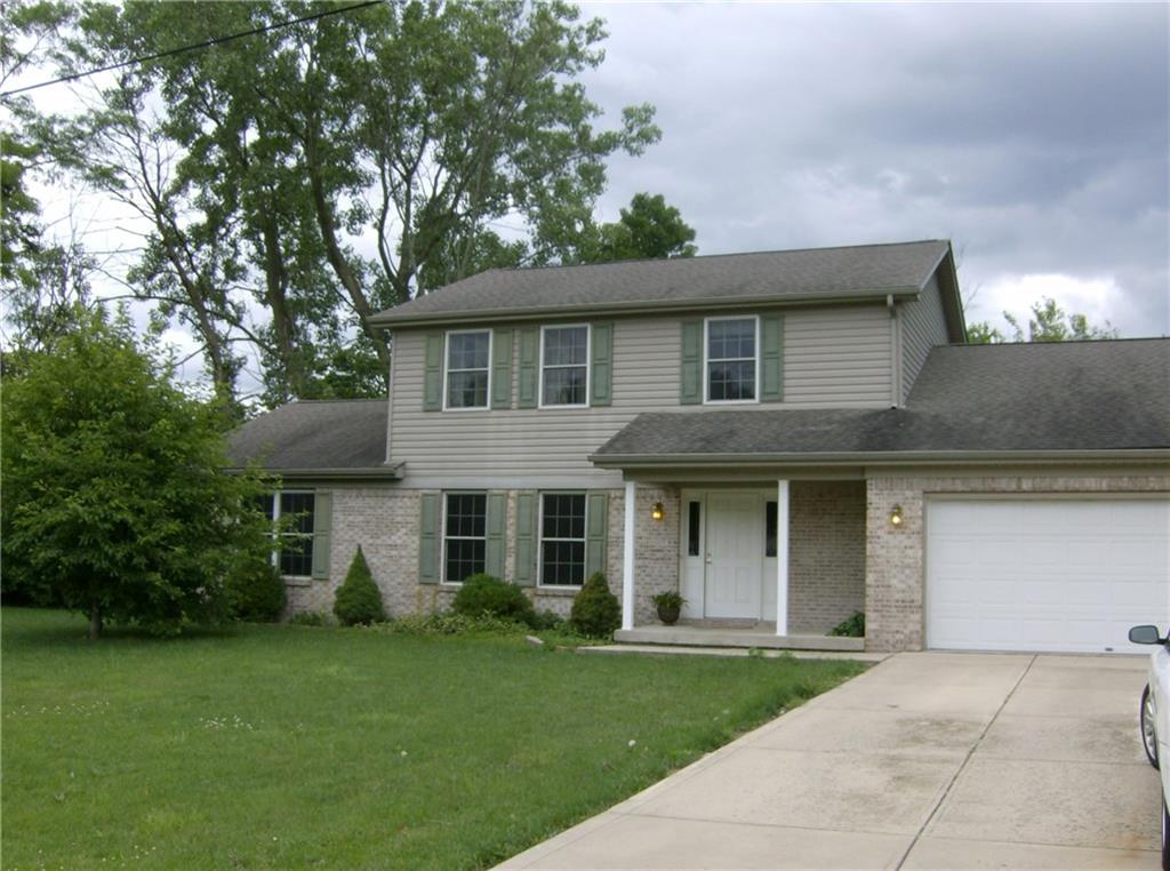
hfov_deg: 51.5
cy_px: 436
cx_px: 585
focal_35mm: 36
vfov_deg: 39.5
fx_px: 1213
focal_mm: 6
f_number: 4.7
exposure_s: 1/291
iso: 100
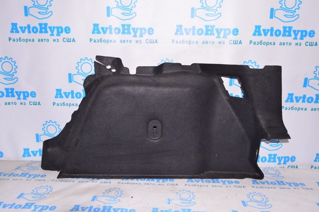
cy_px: 106
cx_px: 160
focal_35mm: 27
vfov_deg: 47.9
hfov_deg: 67.4
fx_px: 239
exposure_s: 1/200
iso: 1600
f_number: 8
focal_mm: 18
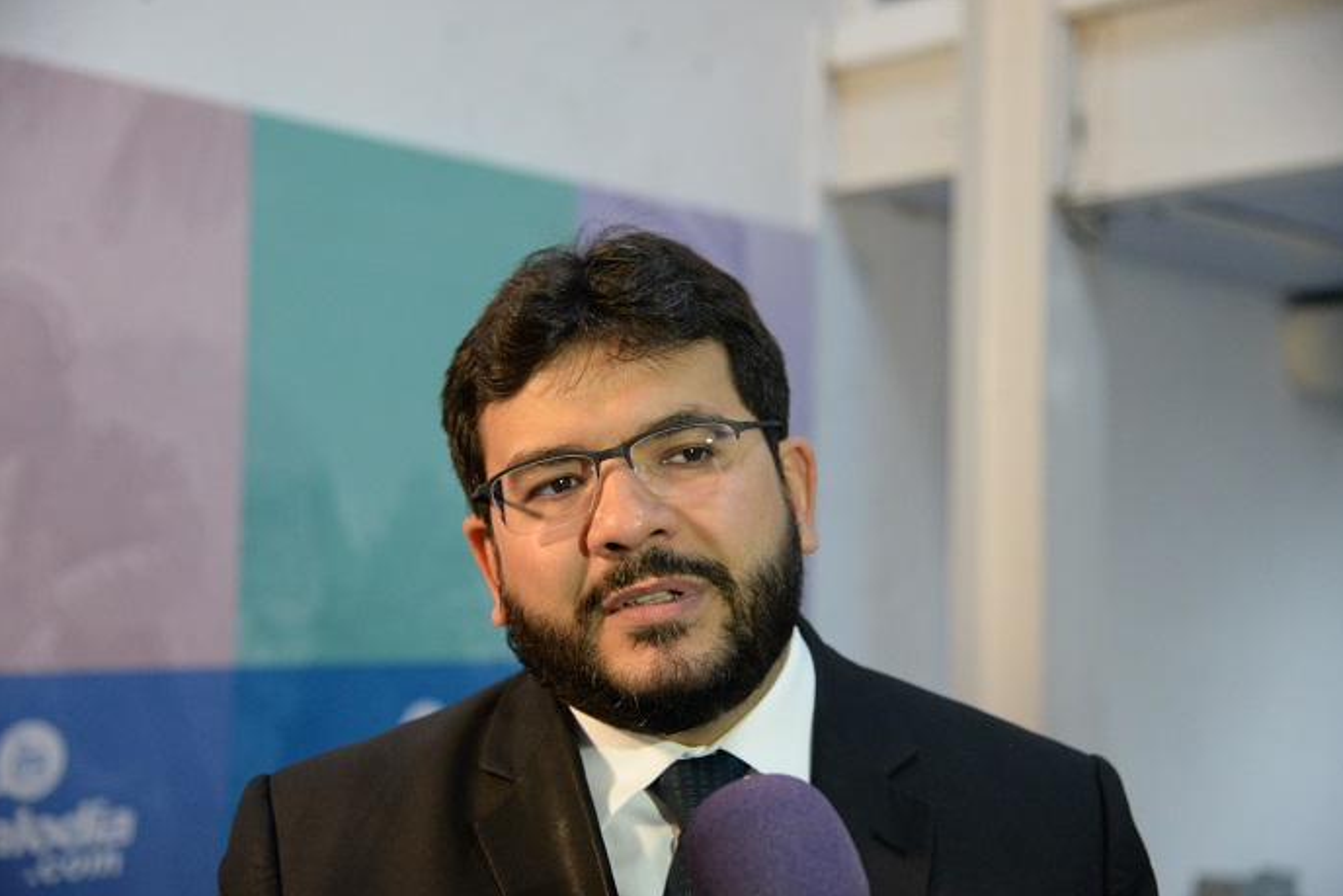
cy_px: 450
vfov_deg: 23.0
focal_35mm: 59
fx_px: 2201
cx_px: 677
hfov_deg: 33.9
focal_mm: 58
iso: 4000
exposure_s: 1/320
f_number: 4.5
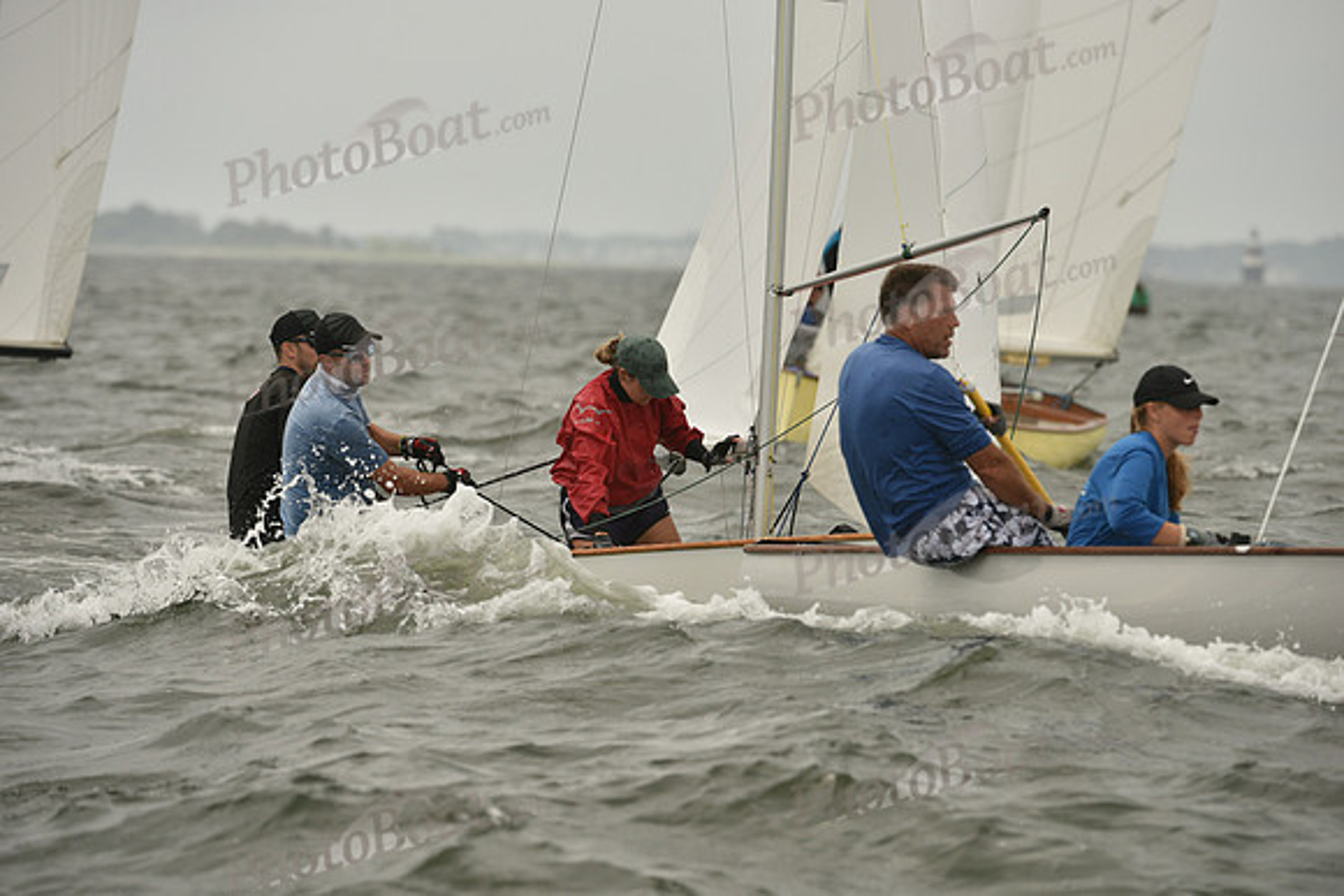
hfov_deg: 6.2
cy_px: 448
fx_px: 12322
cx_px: 672
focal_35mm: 330
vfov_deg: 4.2
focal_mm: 330
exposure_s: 1/1250
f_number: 6.3
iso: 320
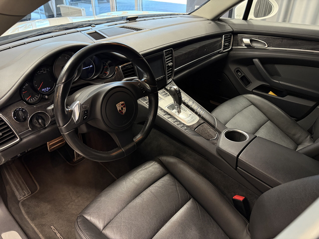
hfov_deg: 67.3
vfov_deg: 53.1
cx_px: 160
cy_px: 120
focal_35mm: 26
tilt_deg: -31.3
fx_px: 240
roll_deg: +0.1
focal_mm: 5.96
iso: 250
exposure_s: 1/50
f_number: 1.6
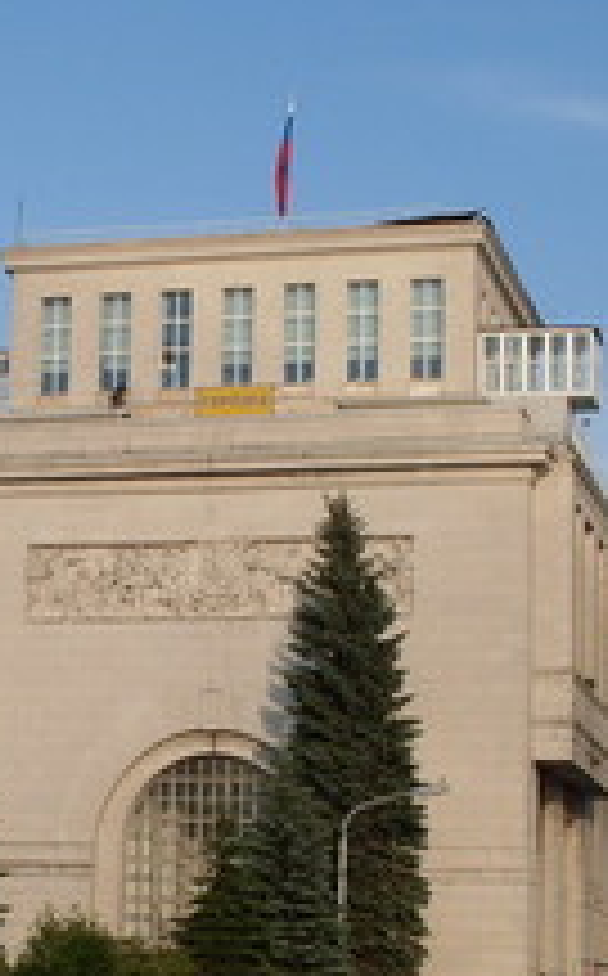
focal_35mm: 93
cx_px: 95
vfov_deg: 22.3
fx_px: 2474
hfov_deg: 13.9
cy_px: 614
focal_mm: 6.3
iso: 80
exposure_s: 1/180
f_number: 8.4
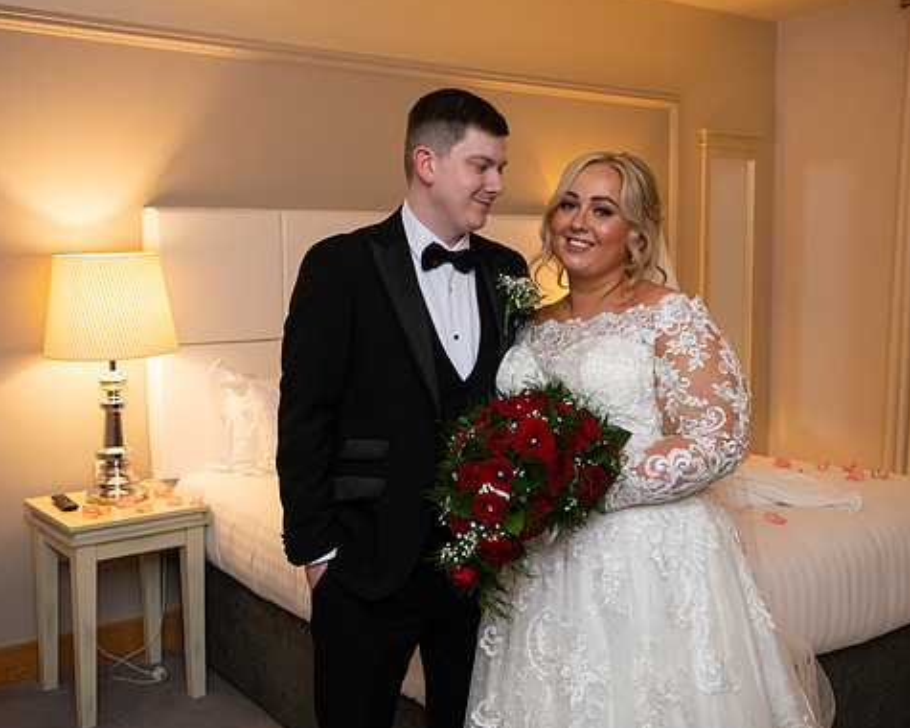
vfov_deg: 38.2
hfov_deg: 46.8
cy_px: 361
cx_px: 454
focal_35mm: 39
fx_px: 1050
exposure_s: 1/160
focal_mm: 34
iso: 800
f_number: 3.5
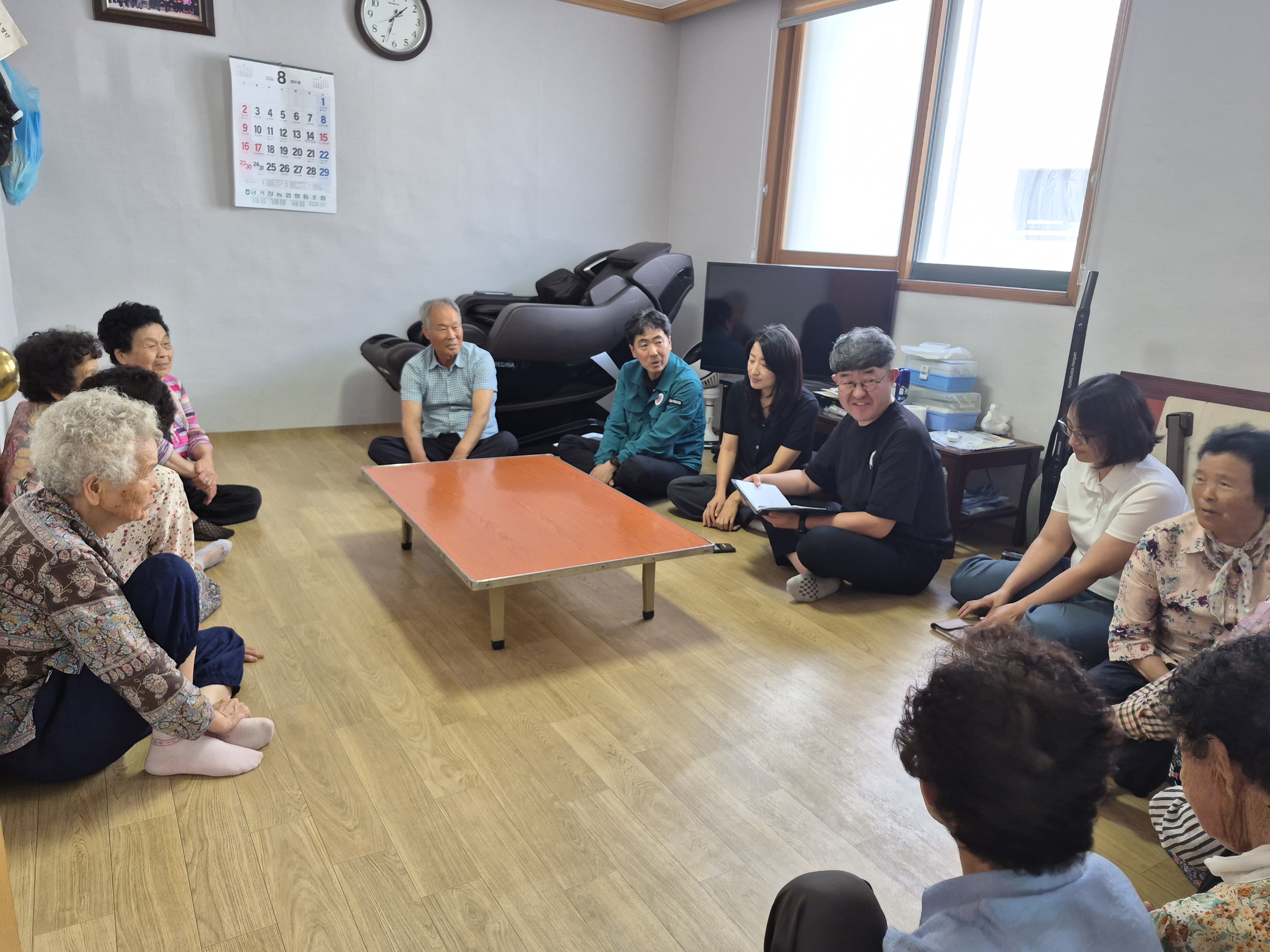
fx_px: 844
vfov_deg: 58.9
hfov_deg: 73.9
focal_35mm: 23
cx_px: 635
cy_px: 476
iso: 200
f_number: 1.8
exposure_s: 1/120
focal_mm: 5.4
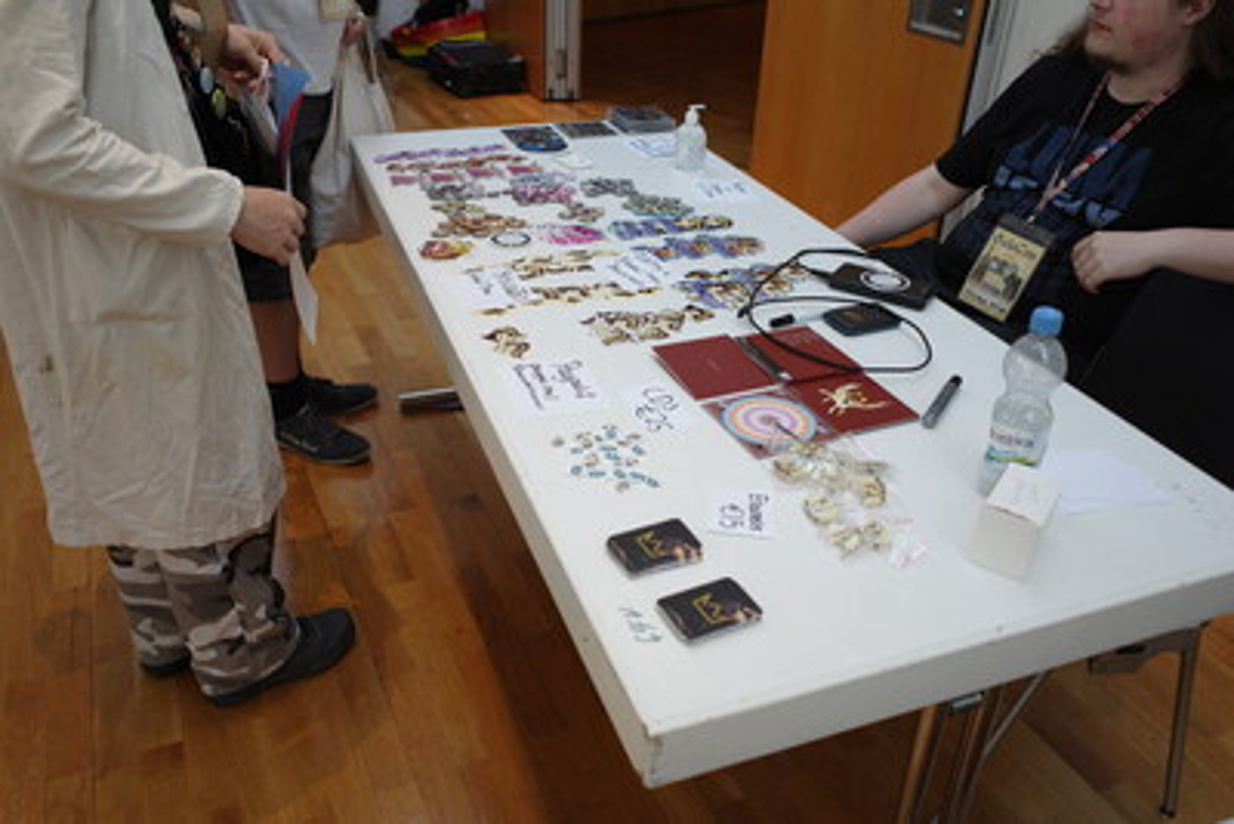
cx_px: 617
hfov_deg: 65.5
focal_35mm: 28
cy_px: 412
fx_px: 960
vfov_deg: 46.4
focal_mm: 18.3
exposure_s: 1/400
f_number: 2.8
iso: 500
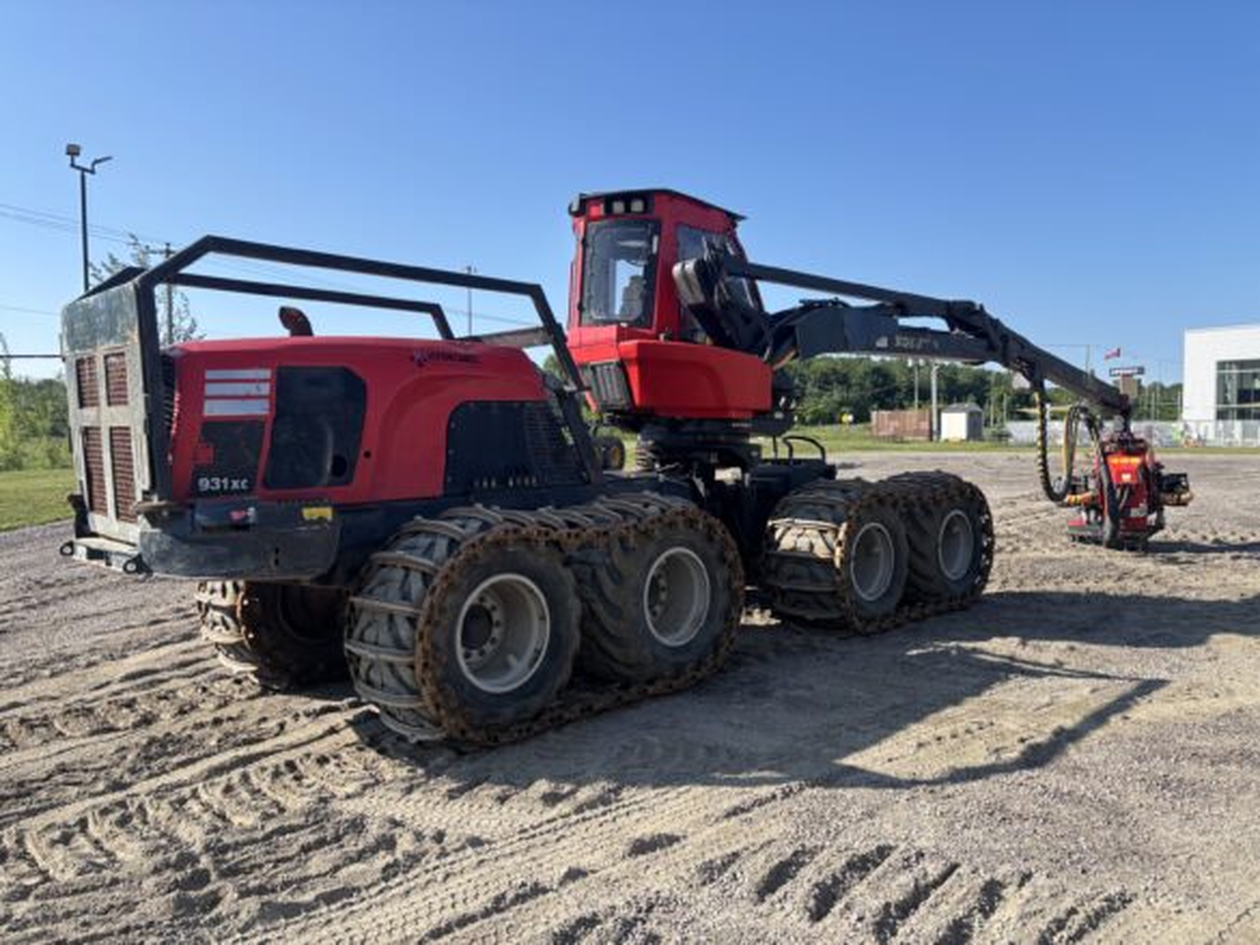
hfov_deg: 67.3
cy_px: 472
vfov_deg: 53.1
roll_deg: +0.0
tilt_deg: -4.2
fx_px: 947
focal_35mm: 26
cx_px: 630
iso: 50
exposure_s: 1/2062
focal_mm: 5.96
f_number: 1.6
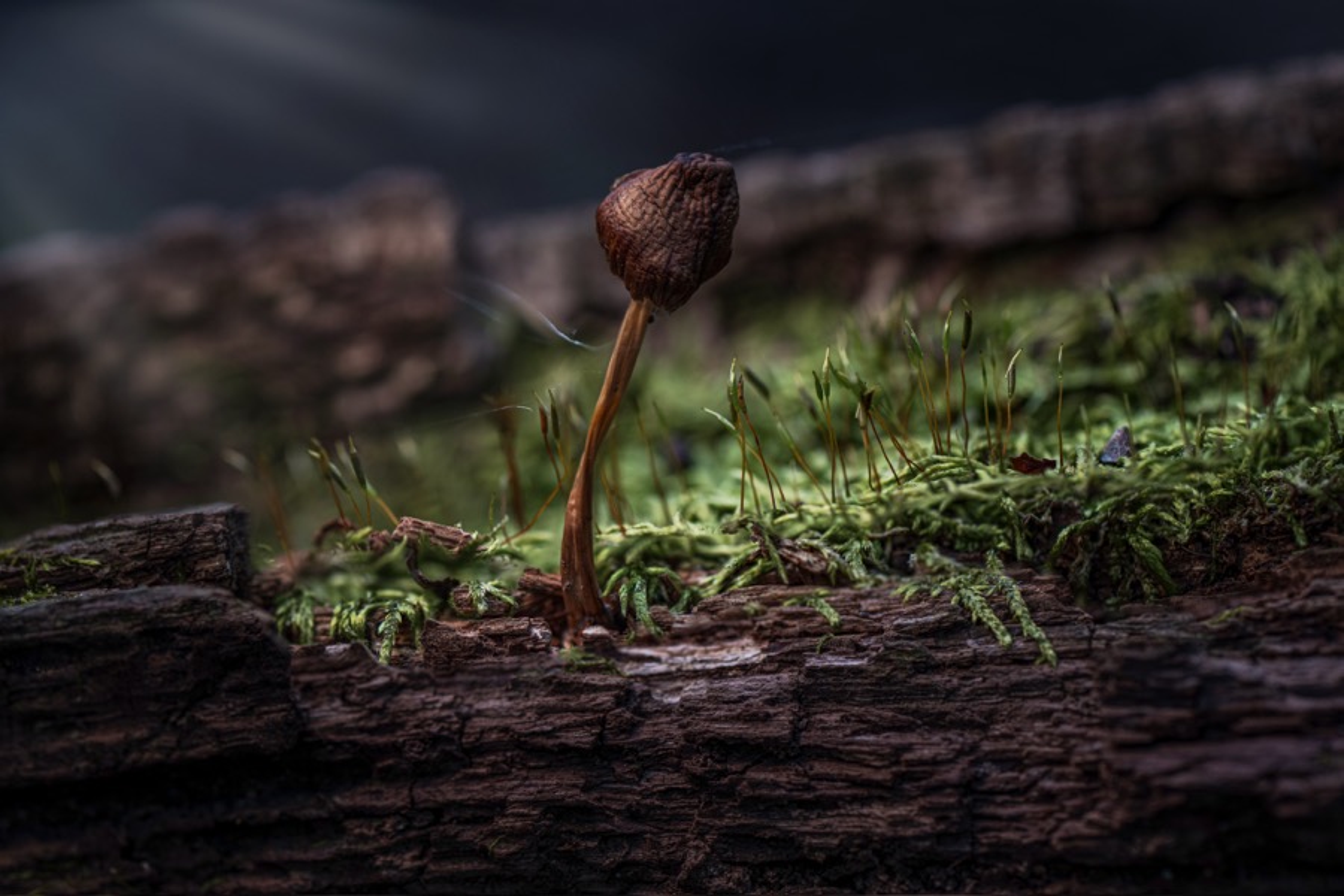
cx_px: 672
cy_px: 448
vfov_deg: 13.0
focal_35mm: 105
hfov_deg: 19.5
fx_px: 3920
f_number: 4.5
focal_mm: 105
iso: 100
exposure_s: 1/30
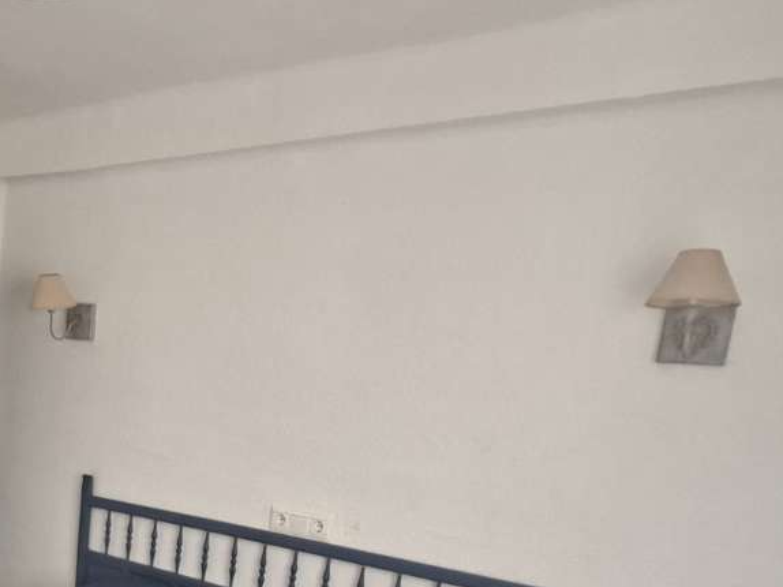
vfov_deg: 38.9
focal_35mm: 34
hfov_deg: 48.9
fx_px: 769
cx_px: 95
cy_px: 525
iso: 80
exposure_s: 1/40
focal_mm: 1.74
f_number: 2.2
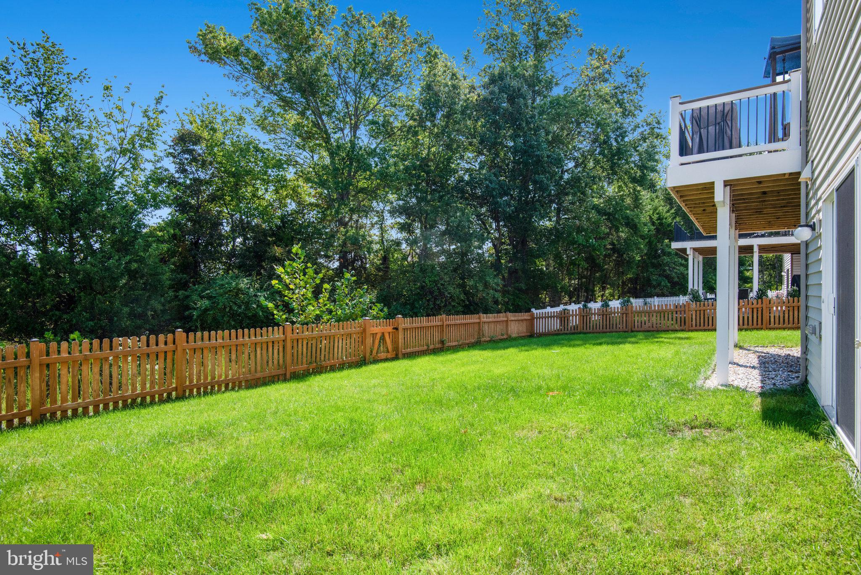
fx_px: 431
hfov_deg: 90.0
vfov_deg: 67.4
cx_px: 430
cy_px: 288
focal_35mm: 18
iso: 400
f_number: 8
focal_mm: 18
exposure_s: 1/500
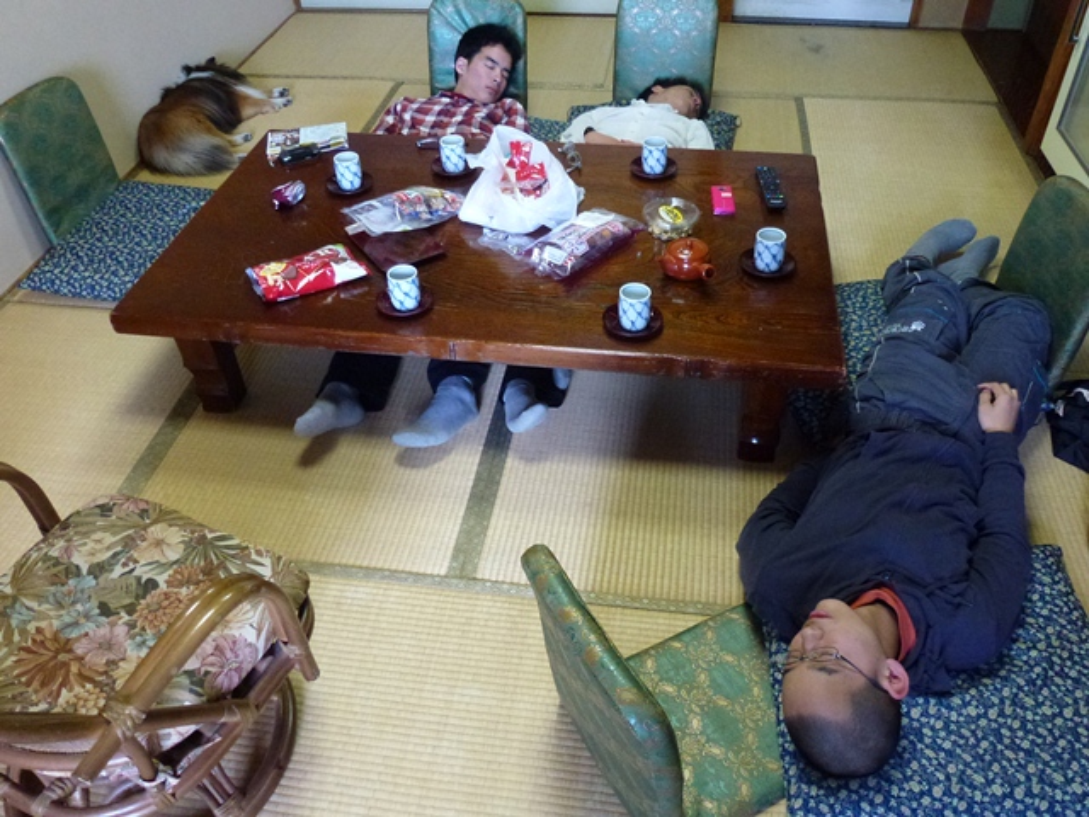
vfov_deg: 54.9
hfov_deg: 69.4
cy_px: 408
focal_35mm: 25
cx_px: 544
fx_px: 786
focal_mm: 4.3
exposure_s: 1/15
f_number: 3.3
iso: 400
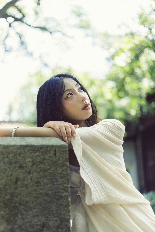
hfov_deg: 27.0
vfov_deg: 39.6
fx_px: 323
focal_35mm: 50
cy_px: 116
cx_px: 78
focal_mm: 50
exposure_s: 1/500
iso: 320
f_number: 1.8
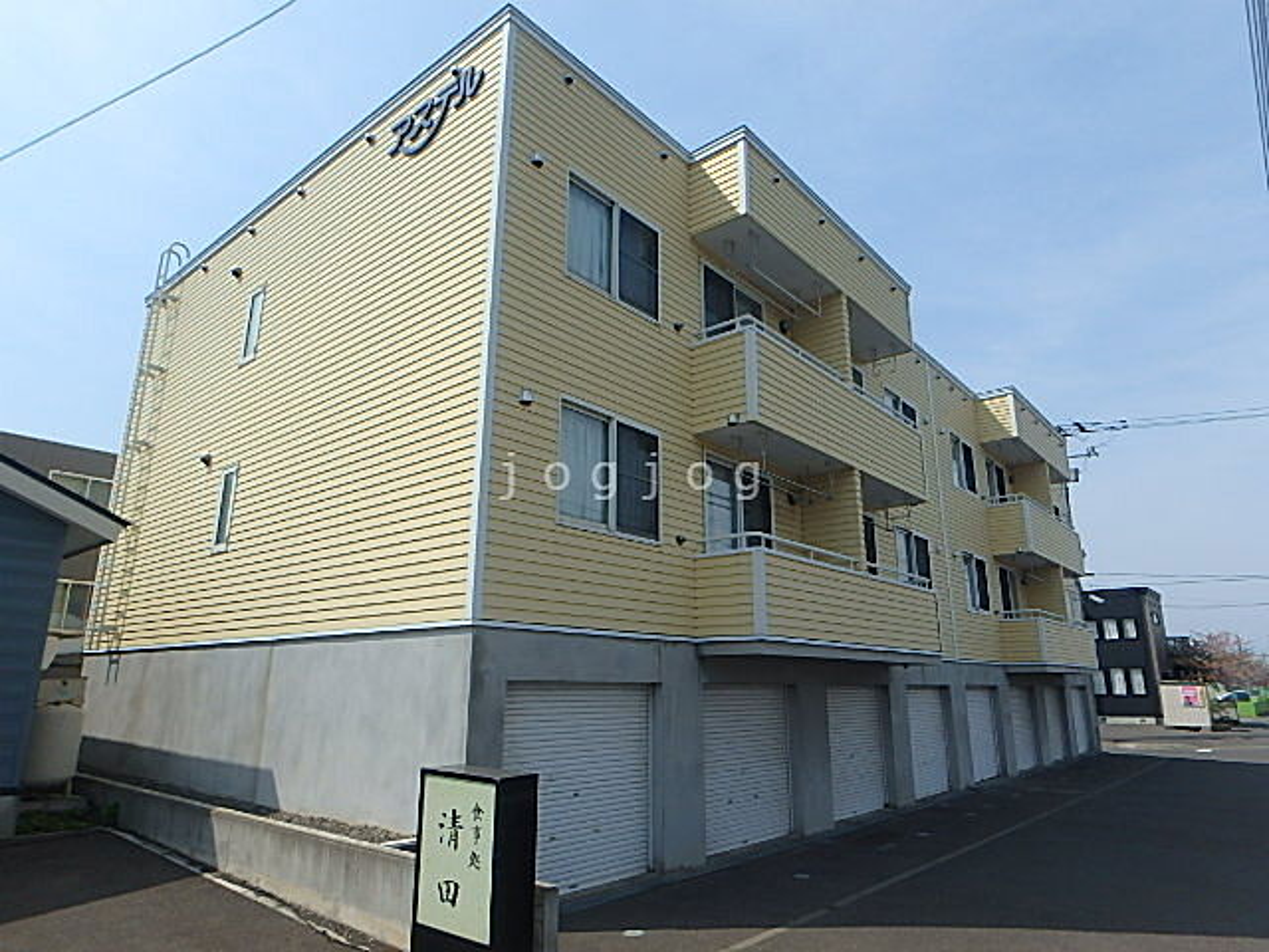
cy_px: 476
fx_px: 770
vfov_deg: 63.4
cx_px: 634
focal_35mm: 21
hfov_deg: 79.0
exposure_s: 1/800
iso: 125
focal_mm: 3.7
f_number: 6
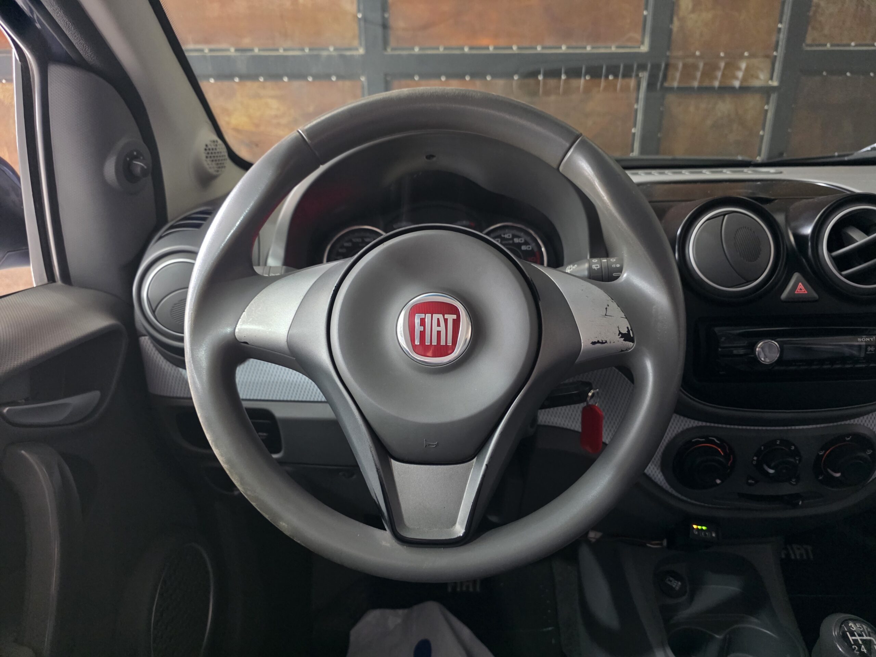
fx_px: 582
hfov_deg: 73.9
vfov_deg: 58.9
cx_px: 438
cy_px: 328
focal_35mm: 23
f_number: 1.7
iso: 1600
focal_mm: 6.3
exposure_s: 1/100
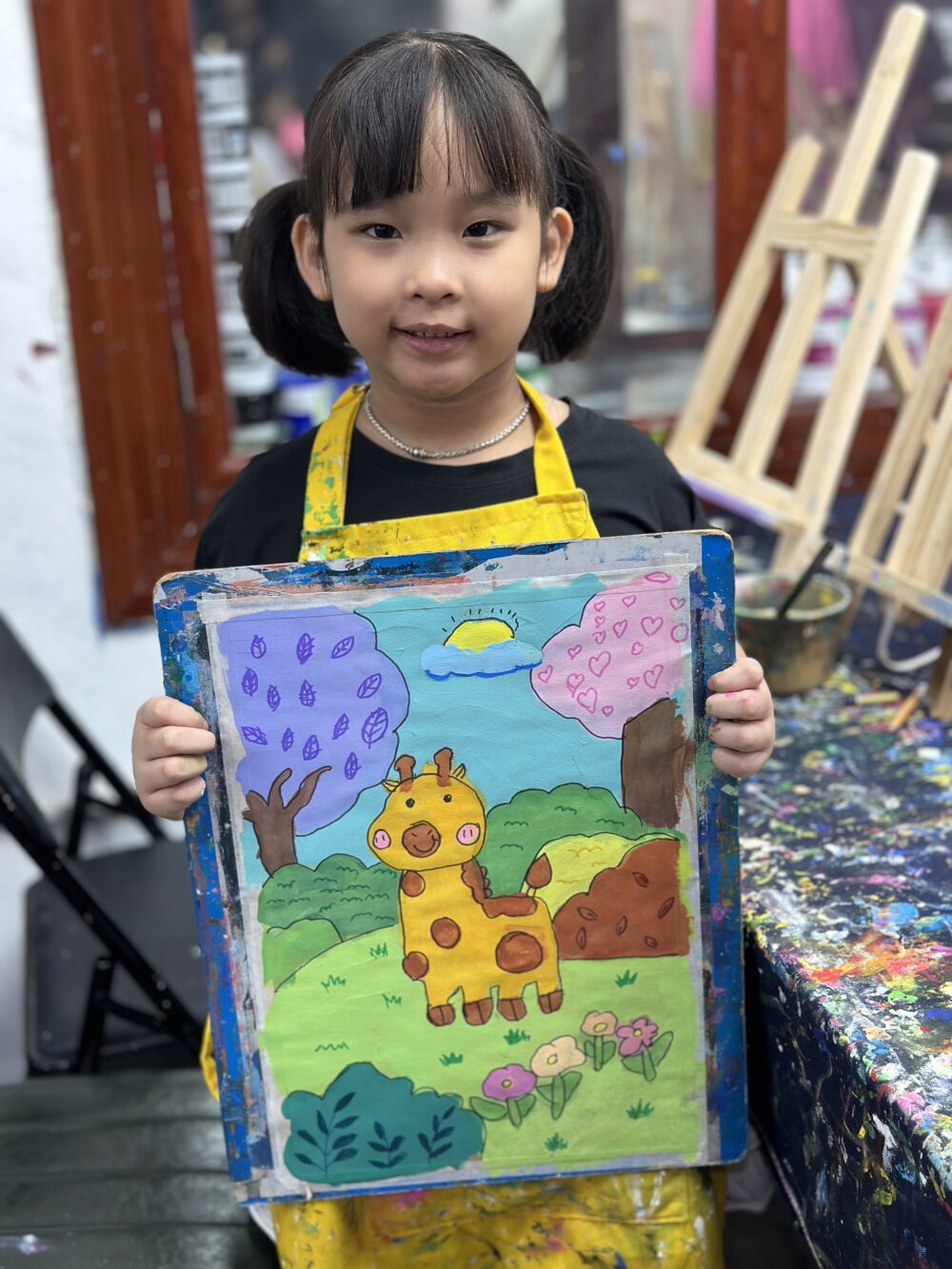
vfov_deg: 39.7
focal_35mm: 48
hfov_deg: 30.3
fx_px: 1760
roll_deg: +2.0
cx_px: 476
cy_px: 634
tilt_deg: -19.3
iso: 80
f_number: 1.78
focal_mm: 6.86
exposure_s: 1/50
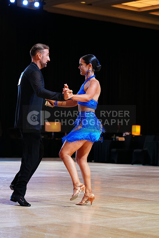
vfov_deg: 19.5
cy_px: 119
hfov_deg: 13.0
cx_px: 80
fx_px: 695
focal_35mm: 105
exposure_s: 1/250
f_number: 4
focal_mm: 105
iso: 2000
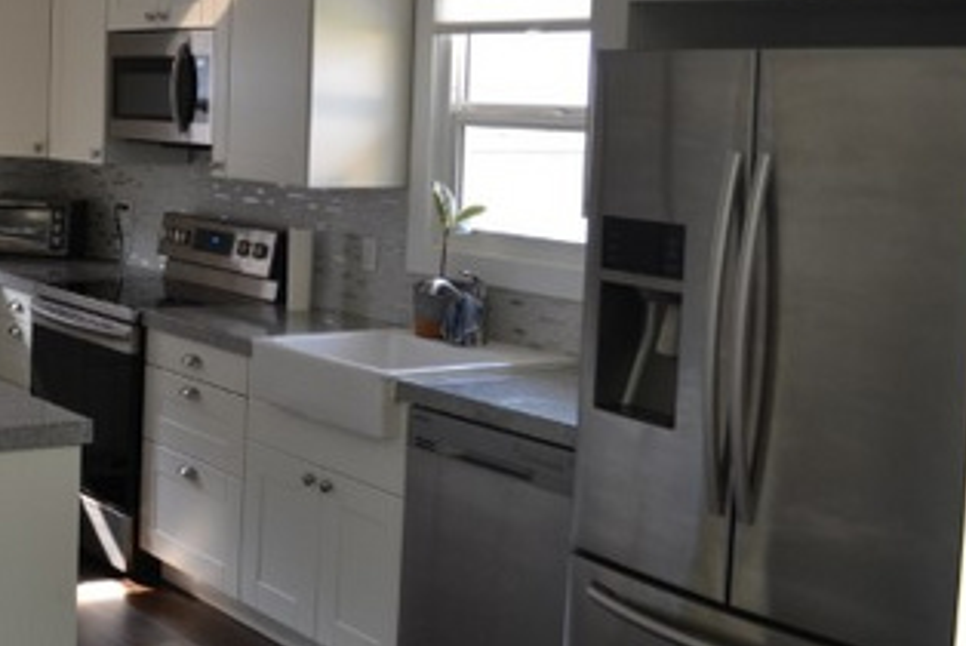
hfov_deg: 33.3
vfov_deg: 24.4
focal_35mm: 55
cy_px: 174
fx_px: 1477
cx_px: 12
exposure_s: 1/80
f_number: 4.5
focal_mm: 18
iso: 400
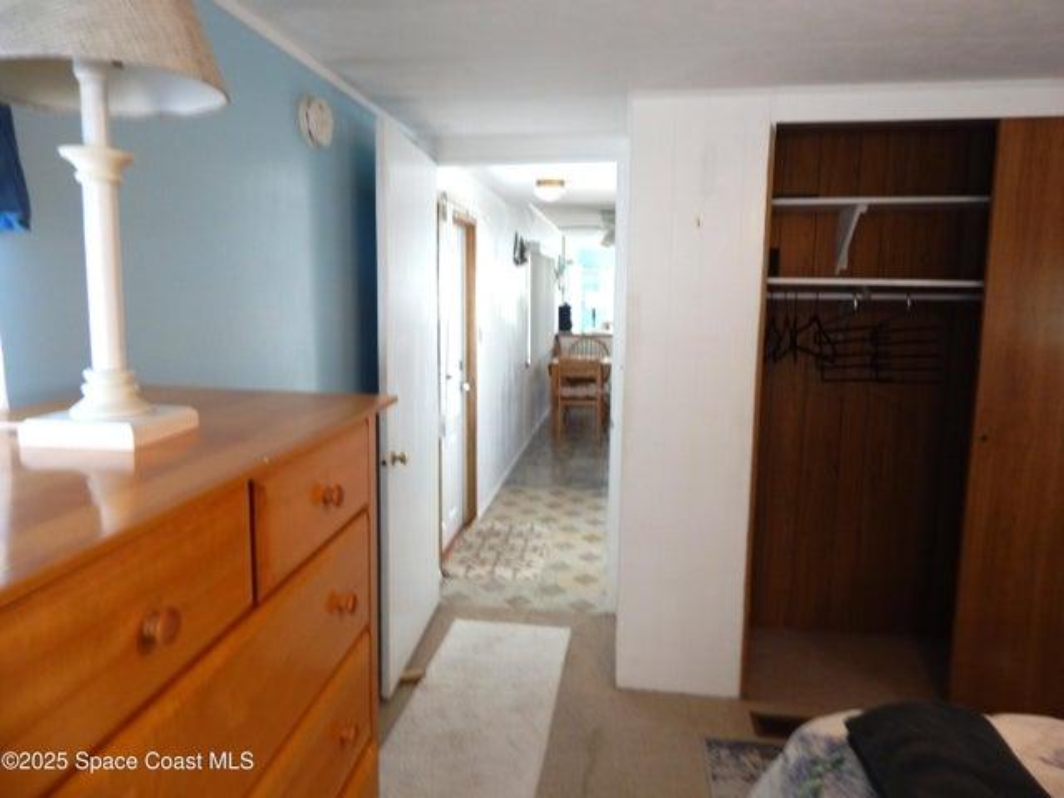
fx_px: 676
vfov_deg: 61.1
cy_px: 399
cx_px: 532
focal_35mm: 22
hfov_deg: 76.4
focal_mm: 4
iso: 125
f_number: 3
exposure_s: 1/30
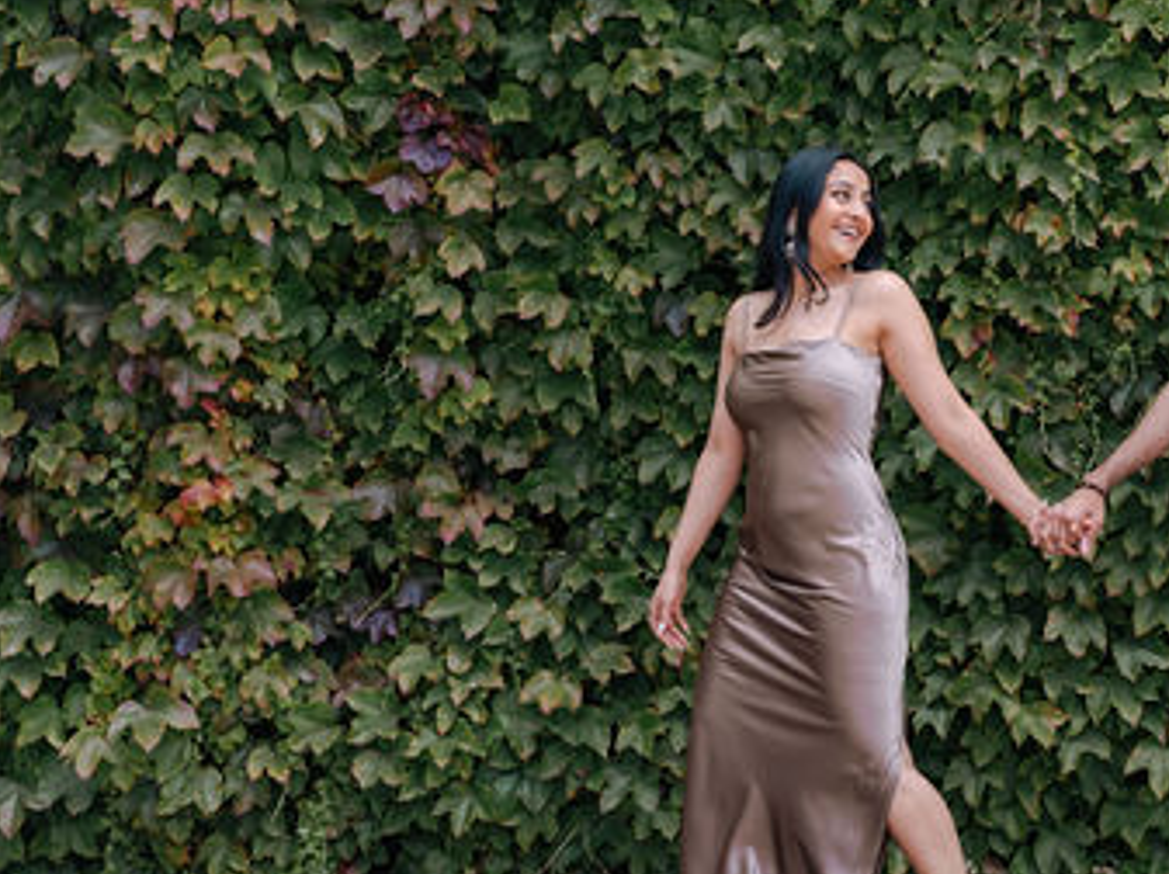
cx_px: 1103
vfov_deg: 22.9
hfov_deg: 28.8
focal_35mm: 64
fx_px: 2159
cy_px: 449
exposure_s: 1/640
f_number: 3.5
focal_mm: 35
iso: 200
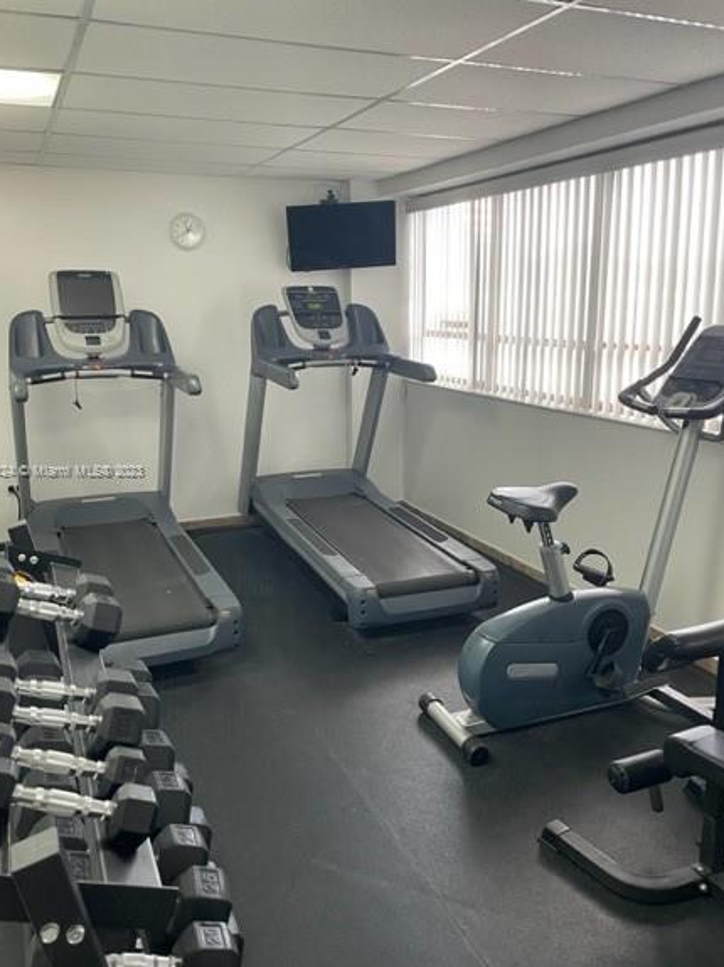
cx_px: 354
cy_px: 472
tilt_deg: -10.8
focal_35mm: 29
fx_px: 809
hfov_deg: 48.2
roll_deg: +1.0
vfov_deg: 61.7
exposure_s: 1/60
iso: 100
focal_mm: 4.2
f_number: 1.6
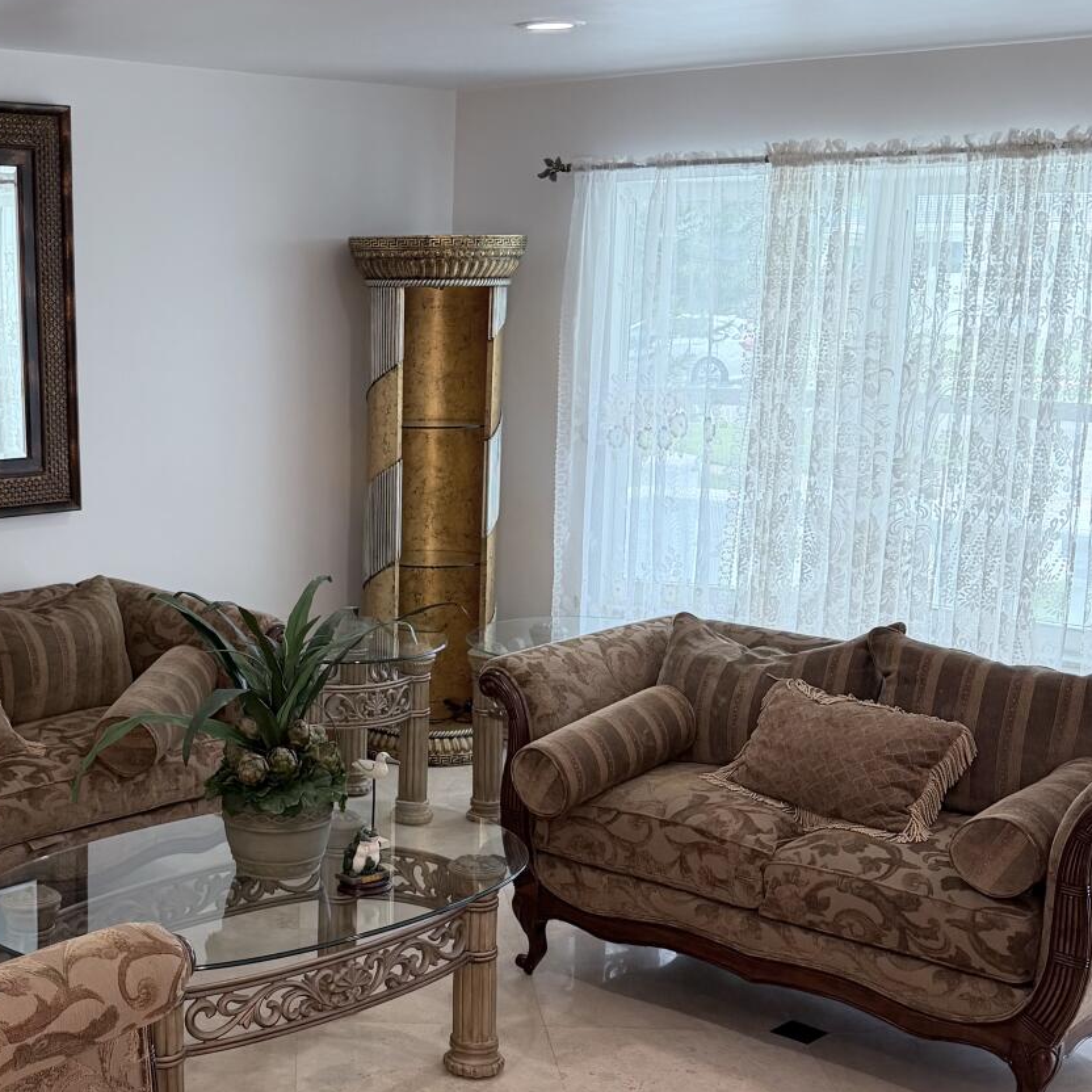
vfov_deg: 33.3
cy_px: 644
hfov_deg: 32.7
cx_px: 253
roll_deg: +0.3
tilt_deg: -11.6
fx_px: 1820
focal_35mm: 51
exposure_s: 1/181
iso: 160
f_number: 1.78
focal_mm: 6.76
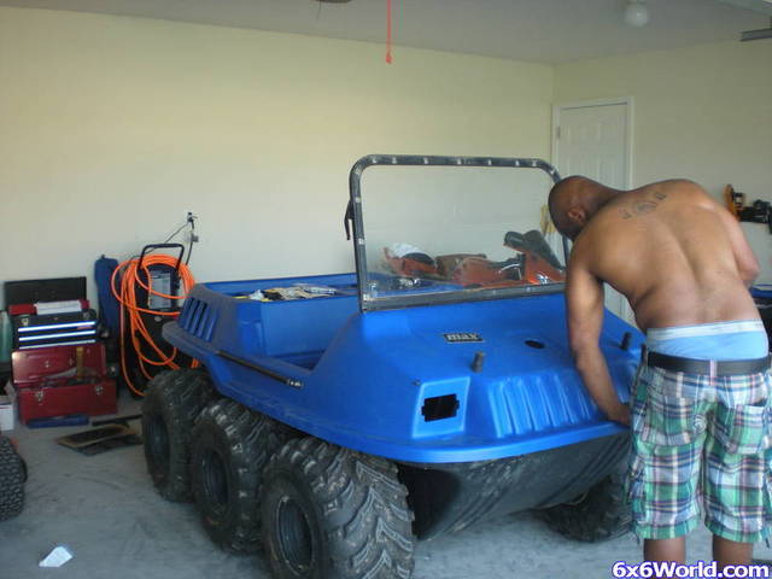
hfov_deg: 49.0
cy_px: 290
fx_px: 847
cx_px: 386
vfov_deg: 37.7
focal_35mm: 38
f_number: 3.1
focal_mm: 6.3
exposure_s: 1/61.1
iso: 172
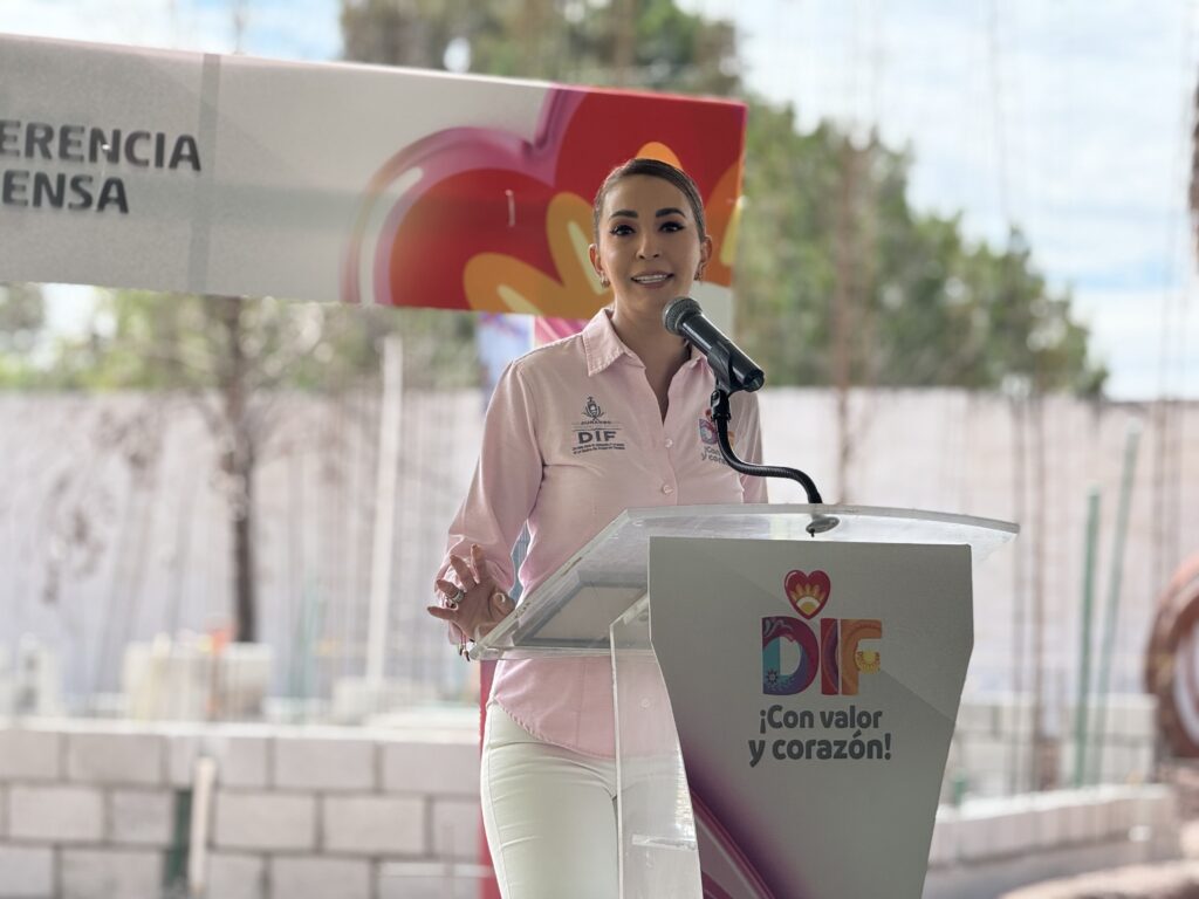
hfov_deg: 16.4
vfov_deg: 12.3
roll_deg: -1.3
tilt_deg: +2.3
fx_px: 4156
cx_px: 600
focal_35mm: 120
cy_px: 450
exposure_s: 1/938
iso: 64
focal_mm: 15.66
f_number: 2.8
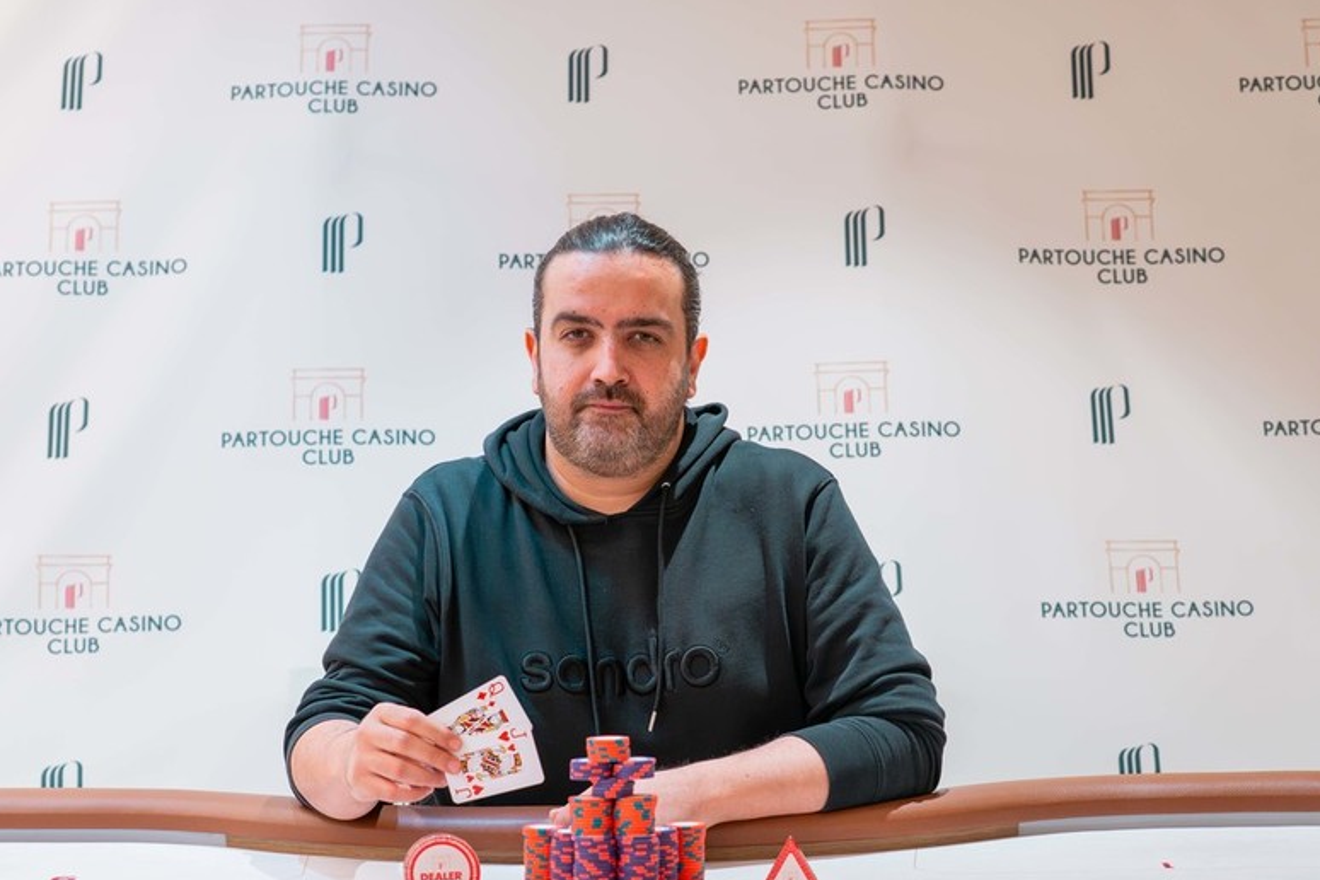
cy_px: 505
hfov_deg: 21.9
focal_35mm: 93
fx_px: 3410
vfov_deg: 14.7
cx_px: 631
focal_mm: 80
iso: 1600
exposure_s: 1/100
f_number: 4.5
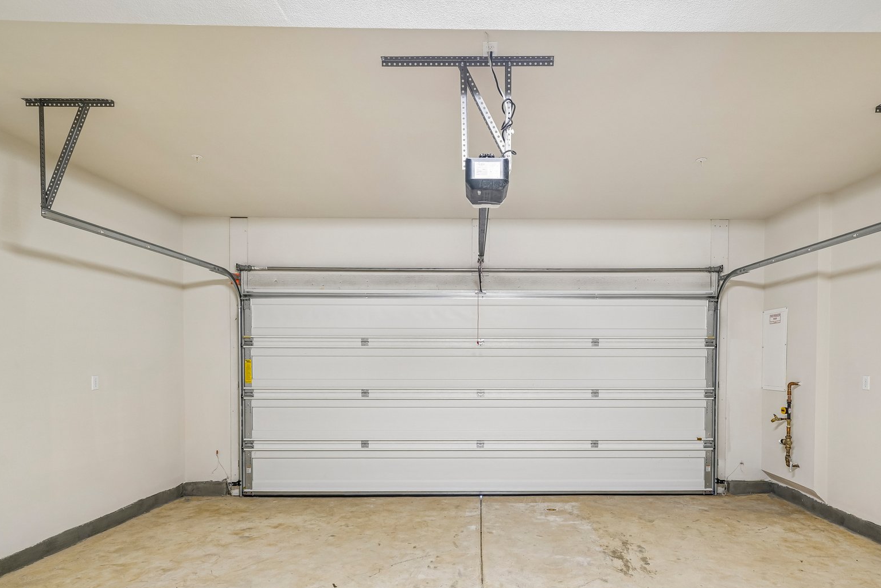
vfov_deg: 60.8
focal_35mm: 20
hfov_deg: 83.7
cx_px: 490
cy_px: 382
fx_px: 489
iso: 400
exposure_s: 1/3.33
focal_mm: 15
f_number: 7.1
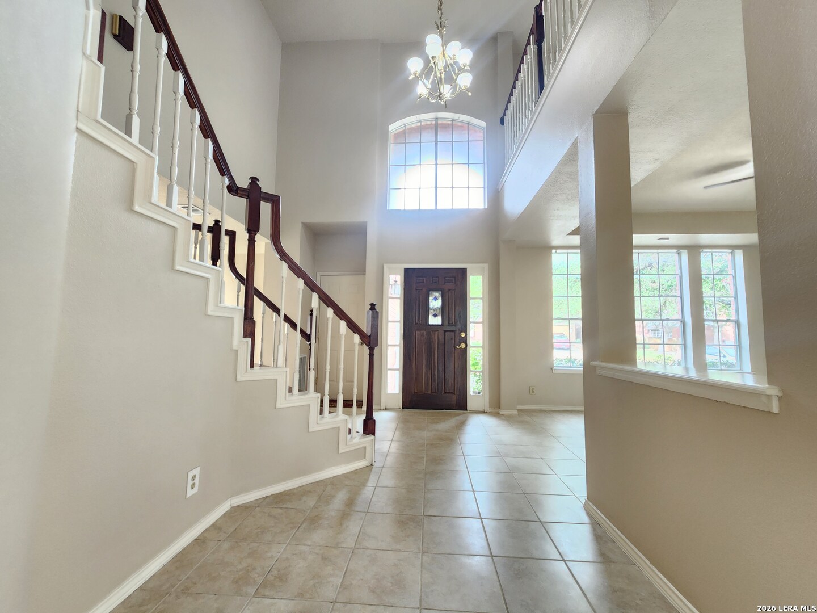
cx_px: 408
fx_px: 307
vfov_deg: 89.9
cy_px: 306
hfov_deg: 106.2
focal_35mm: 13
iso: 320
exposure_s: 1/60
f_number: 2.2
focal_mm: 2.2
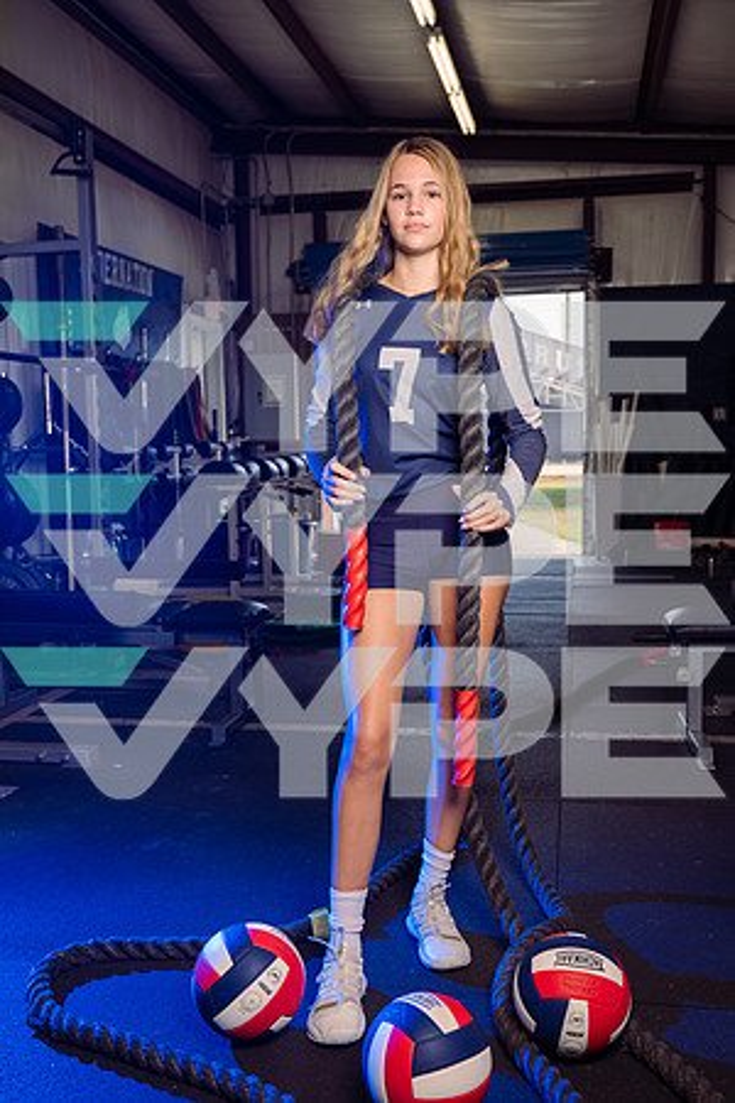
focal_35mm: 37
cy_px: 552
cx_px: 368
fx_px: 1133
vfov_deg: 51.9
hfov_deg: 35.9
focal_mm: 37
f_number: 5
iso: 320
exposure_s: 1/250
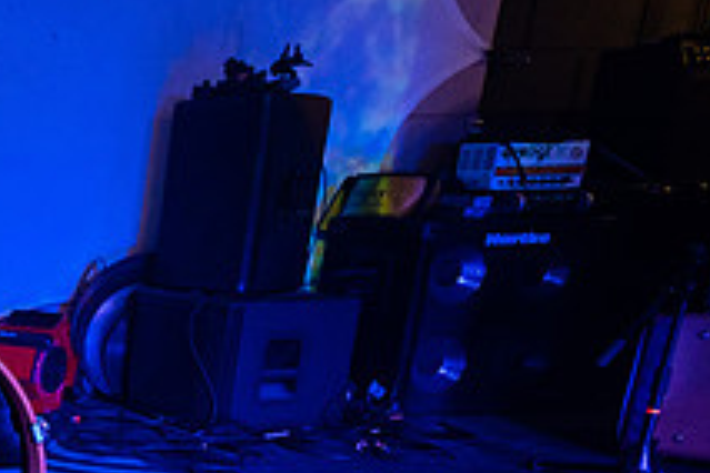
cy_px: 433
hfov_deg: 27.8
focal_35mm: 45
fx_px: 887
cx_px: -376
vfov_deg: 28.6
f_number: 2.8
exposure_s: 1/80
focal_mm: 14
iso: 3200
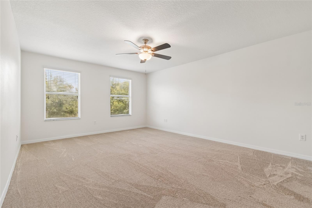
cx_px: 156
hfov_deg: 100.4
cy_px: 104
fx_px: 130
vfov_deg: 77.3
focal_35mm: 15
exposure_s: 1/8
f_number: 7.1
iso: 100
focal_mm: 10
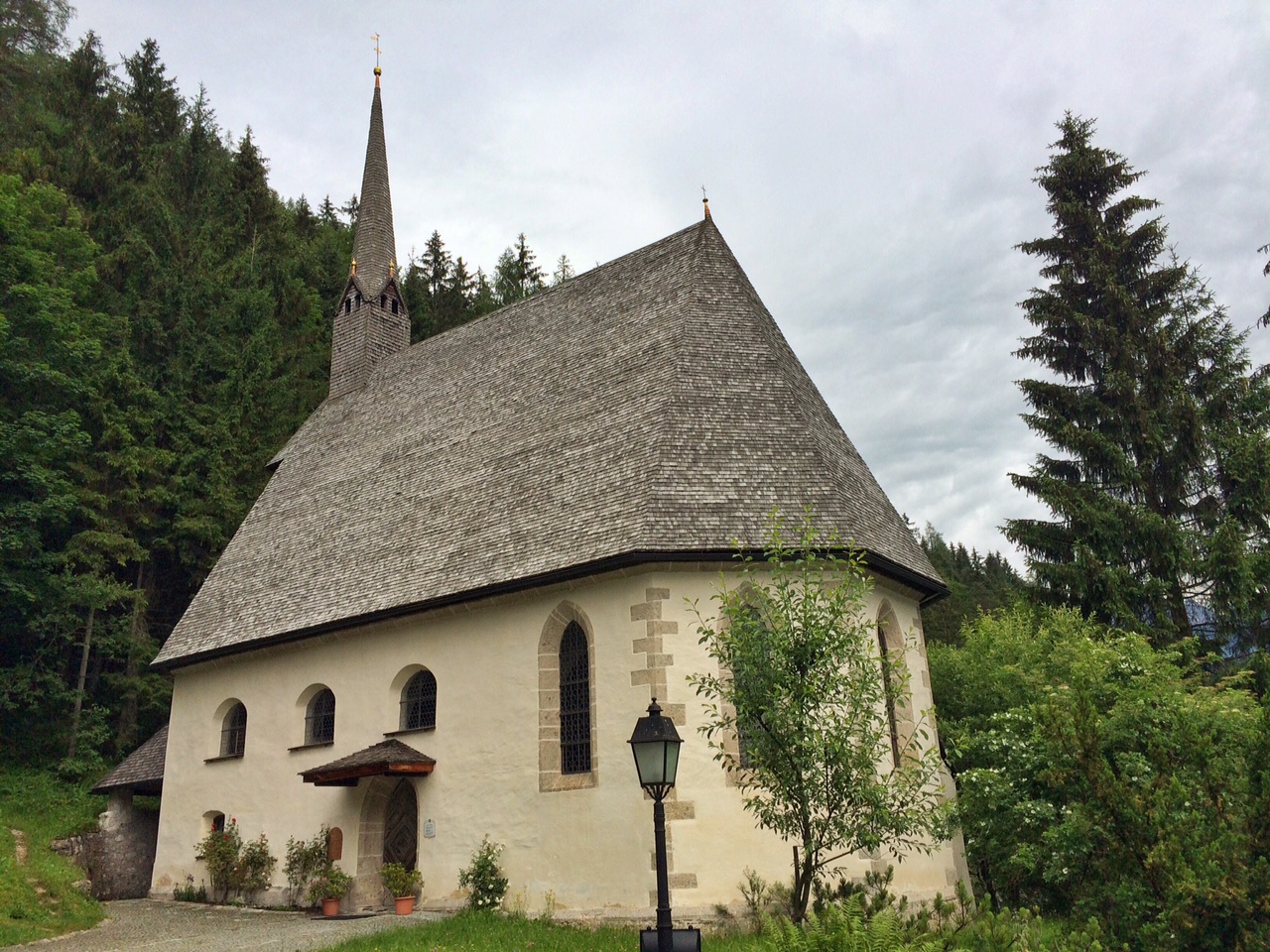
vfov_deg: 48.2
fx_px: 1064
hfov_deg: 61.7
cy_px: 476
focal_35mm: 29
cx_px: 635
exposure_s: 1/2283
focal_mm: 4.15
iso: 32
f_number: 2.2
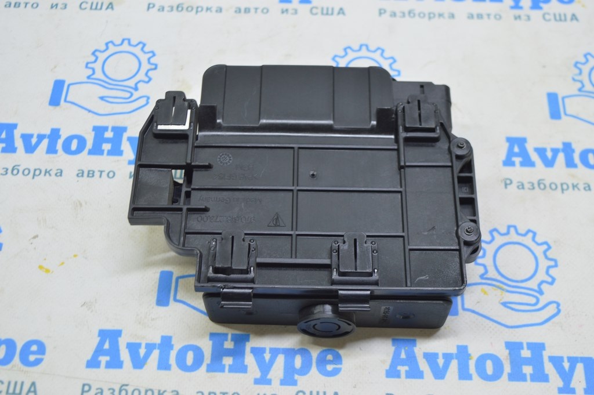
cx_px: 297
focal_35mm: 48
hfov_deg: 41.1
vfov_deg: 28.0
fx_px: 791
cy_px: 198
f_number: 5.6
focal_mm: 32
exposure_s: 1/20
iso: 400
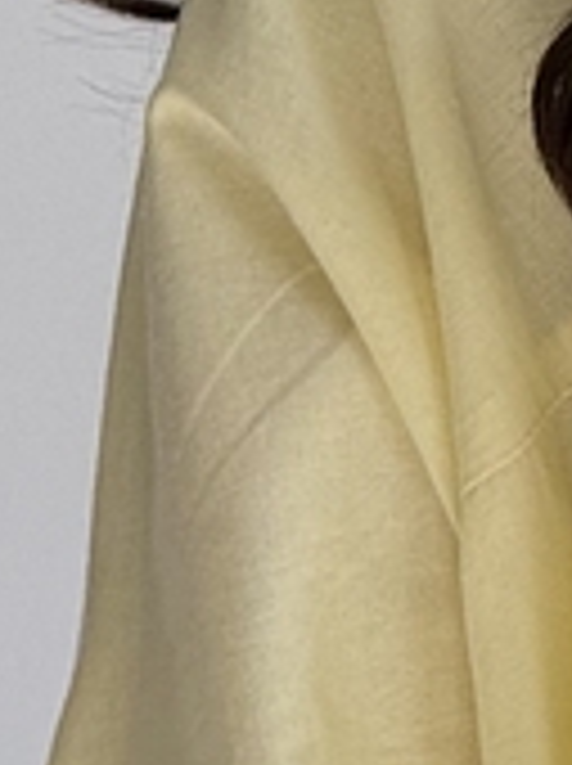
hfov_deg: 2.2
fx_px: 14578
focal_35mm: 660
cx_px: 1207
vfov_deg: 3.0
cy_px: 1213
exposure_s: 1/338
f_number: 2.8
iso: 50
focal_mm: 15.66
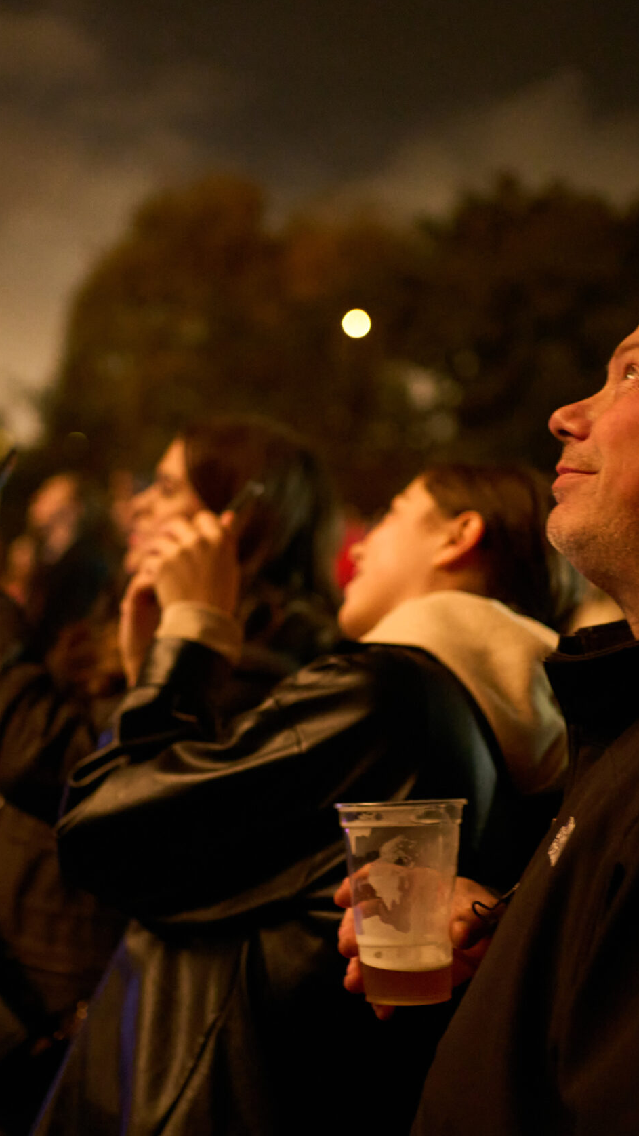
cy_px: 565
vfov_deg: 37.2
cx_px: 289
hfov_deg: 21.4
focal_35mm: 56
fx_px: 1687
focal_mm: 35
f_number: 1.8
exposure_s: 1/40
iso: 5000
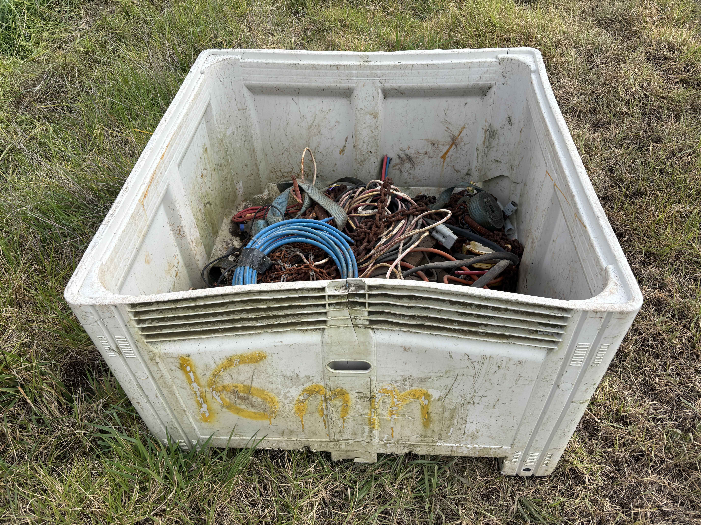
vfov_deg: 53.1
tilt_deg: -43.6
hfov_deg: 67.3
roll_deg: +1.9
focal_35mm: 26
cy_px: 262
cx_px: 350
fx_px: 527
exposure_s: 1/1068
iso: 50
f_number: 1.6
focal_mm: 5.96
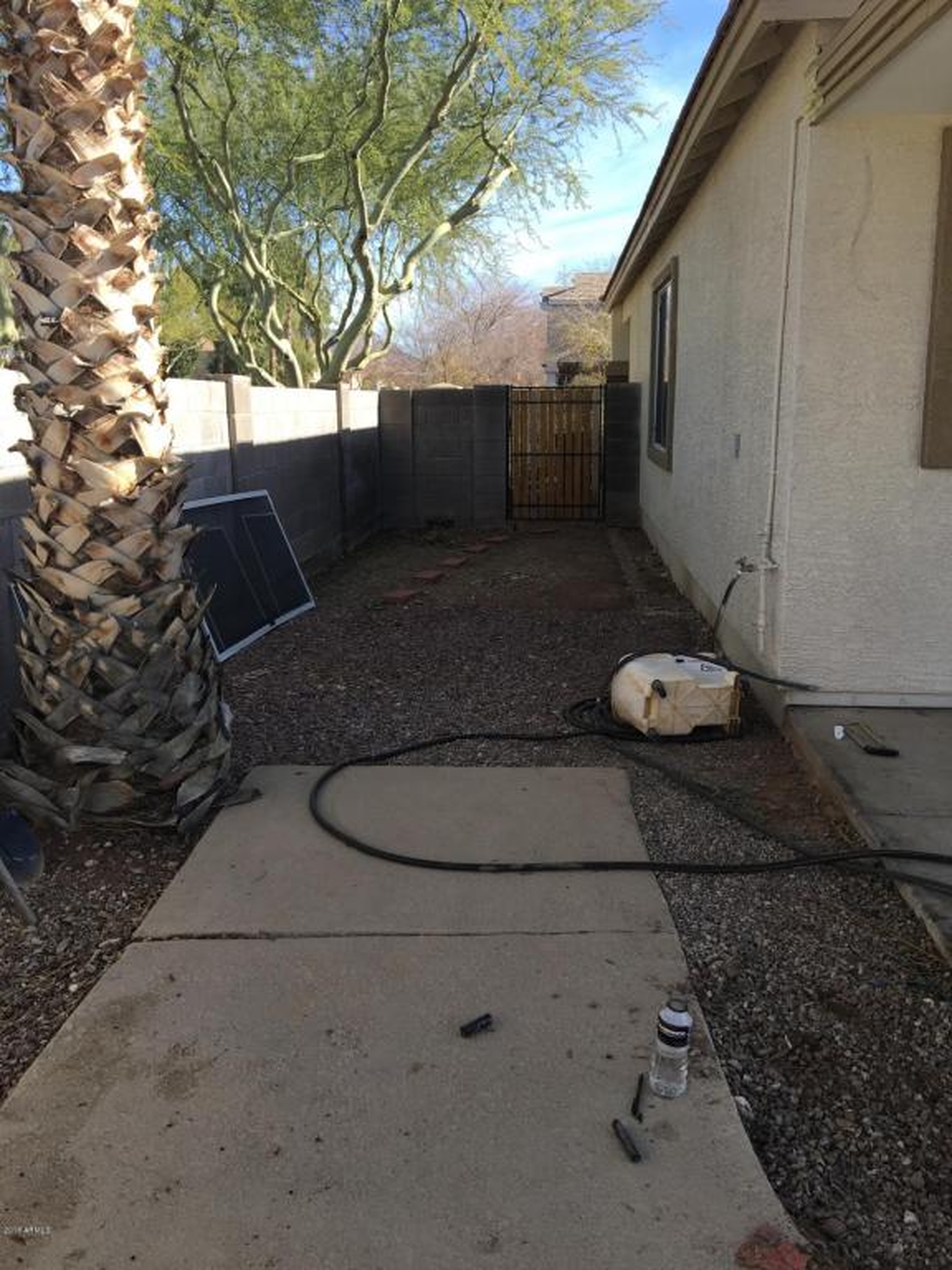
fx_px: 1063
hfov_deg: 48.2
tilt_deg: -10.6
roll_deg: -1.0
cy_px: 635
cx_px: 476
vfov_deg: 61.7
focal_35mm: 29
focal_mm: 4.15
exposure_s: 1/565
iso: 25
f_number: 2.2
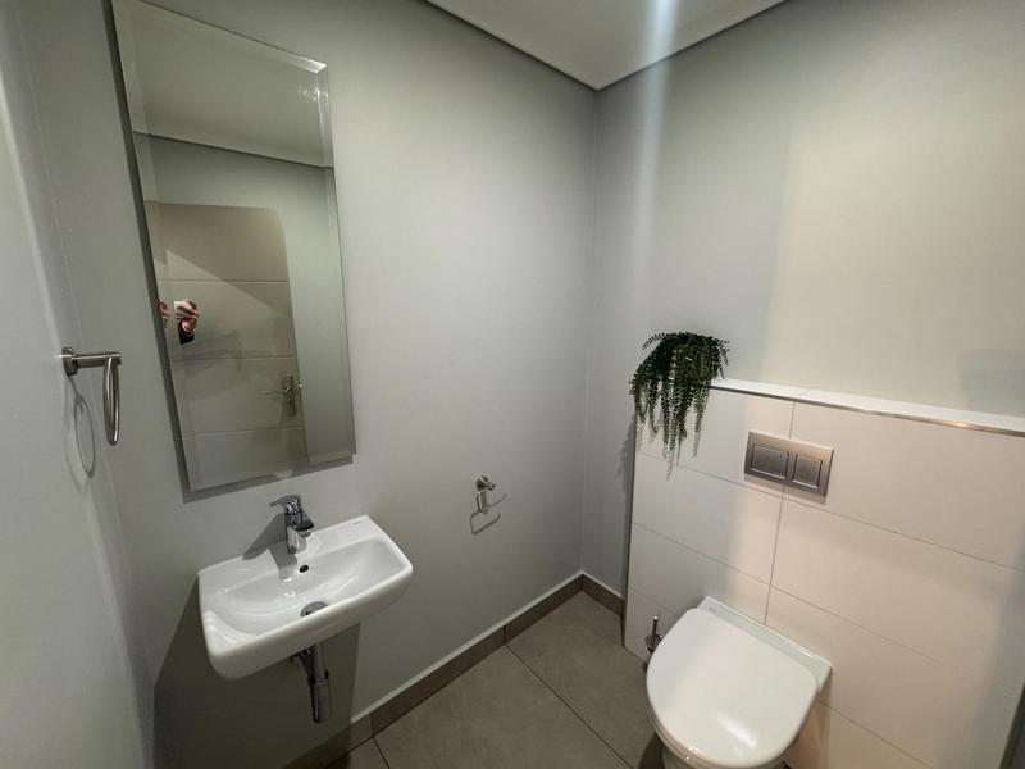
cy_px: 384
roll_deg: +1.2
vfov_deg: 85.7
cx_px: 512
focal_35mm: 14
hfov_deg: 102.1
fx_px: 415
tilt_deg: -12.3
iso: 200
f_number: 2.2
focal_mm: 2.22
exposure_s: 1/50
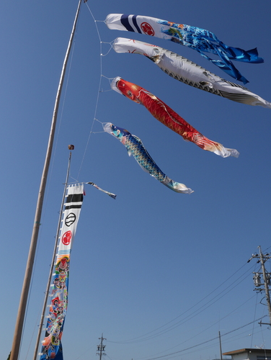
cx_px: 155
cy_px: 165
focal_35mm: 36
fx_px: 375
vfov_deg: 51.3
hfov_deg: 39.6
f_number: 10
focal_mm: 15
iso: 200
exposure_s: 1/400
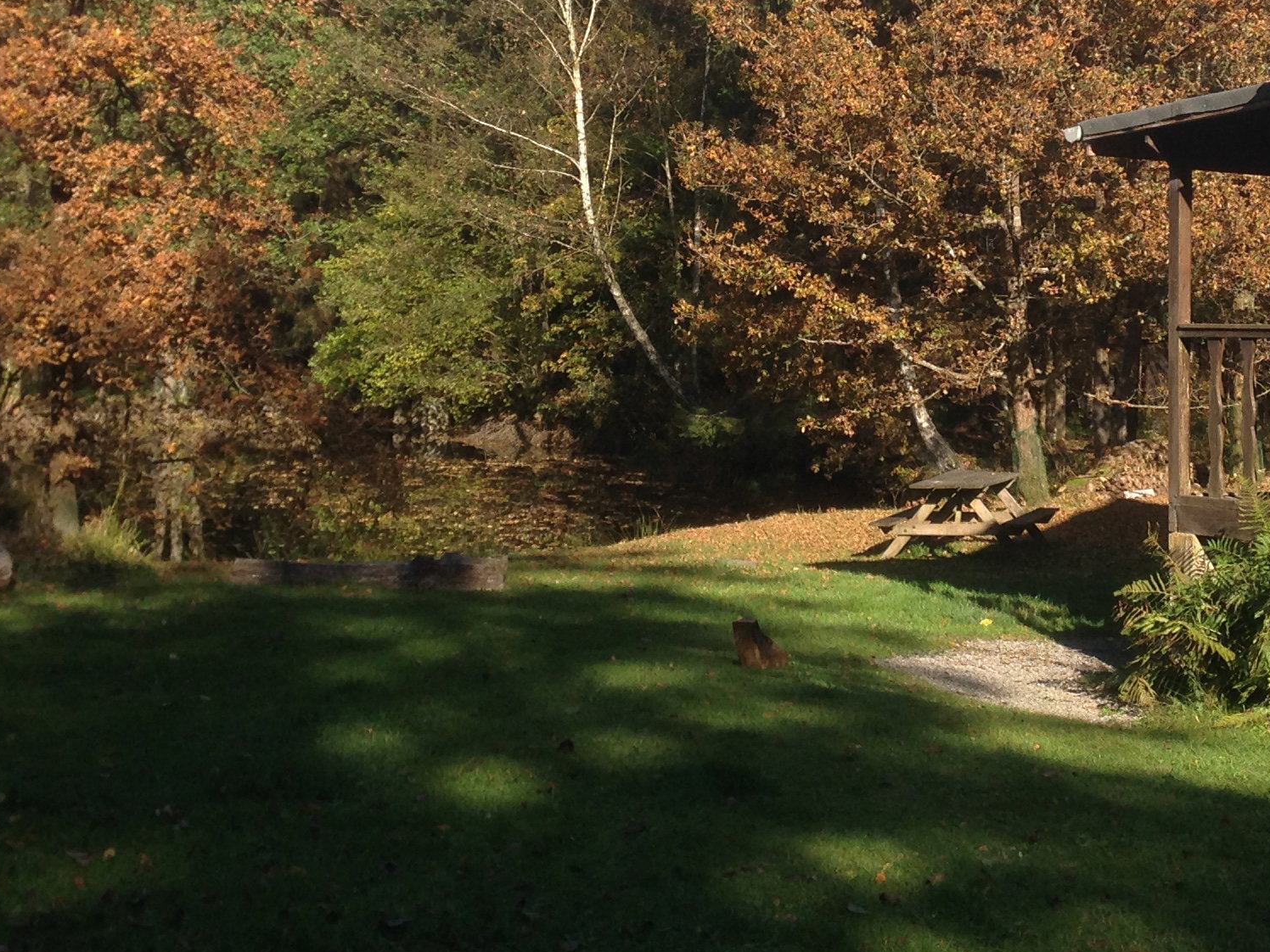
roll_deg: -0.4
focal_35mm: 72
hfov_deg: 27.0
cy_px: 170
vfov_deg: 20.2
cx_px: 765
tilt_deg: +1.0
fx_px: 2642
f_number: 2.4
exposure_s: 1/653
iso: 50
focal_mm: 4.12
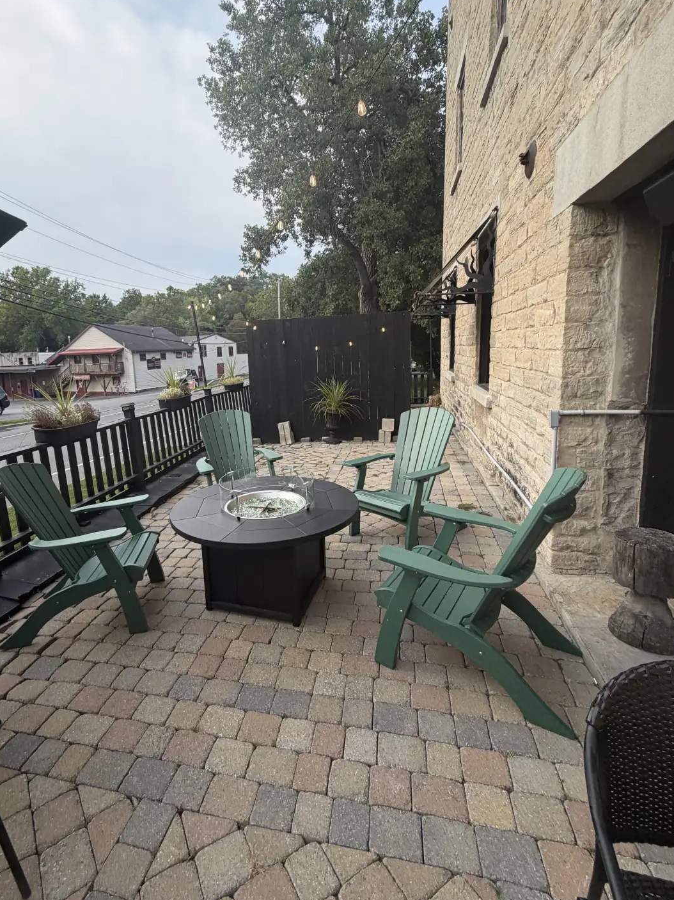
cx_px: 285
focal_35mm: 17
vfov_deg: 90.9
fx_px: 441
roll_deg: +1.5
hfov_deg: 74.2
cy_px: 415
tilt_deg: -8.8
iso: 64
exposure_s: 1/121
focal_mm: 2.22
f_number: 2.2
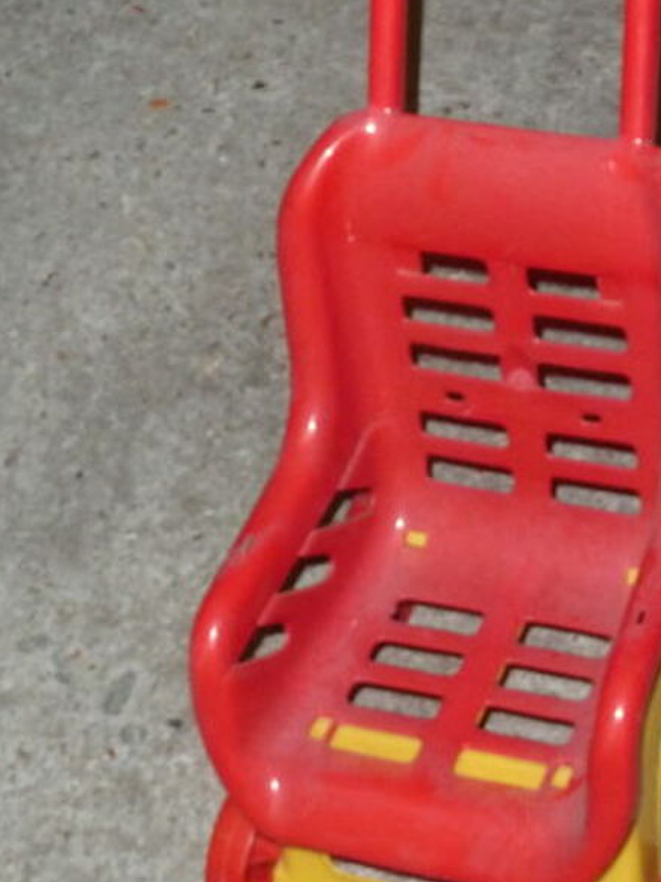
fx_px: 2803
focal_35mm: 110
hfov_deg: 13.4
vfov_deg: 17.8
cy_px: 275
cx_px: 488
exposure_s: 1/30
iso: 250
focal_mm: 7.9
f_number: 3.8
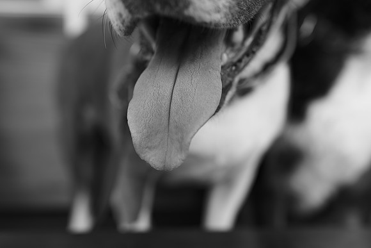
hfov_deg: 54.4
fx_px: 361
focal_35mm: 35
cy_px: 124
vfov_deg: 37.9
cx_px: 186
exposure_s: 1/250
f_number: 2.5
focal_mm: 35
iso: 100
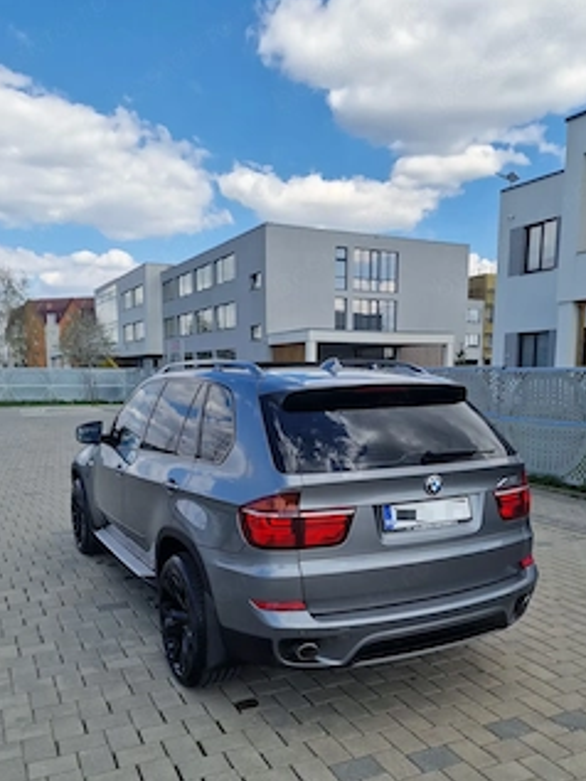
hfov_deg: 48.3
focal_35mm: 29
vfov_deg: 61.1
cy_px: 471
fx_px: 654
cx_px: 286
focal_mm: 6.4
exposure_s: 1/833
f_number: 1.8
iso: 50
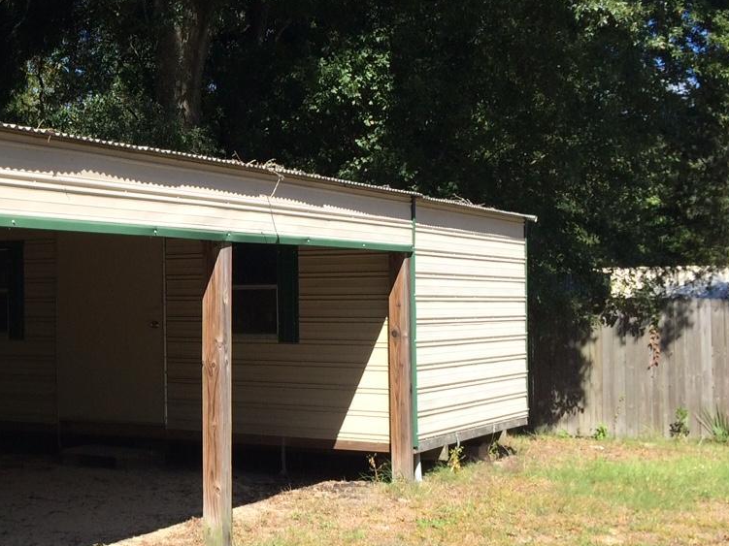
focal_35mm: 63
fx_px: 1327
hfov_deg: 28.6
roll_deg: +0.3
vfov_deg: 23.3
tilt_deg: -0.7
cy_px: 294
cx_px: -18
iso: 32
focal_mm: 4.15
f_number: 2.2
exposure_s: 1/1109
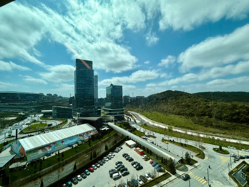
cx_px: 126
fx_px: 108
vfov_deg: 81.7
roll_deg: +2.2
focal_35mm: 15
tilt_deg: +2.8
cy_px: 96
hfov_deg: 98.2
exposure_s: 1/2320
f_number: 2.2
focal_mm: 2.22
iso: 50
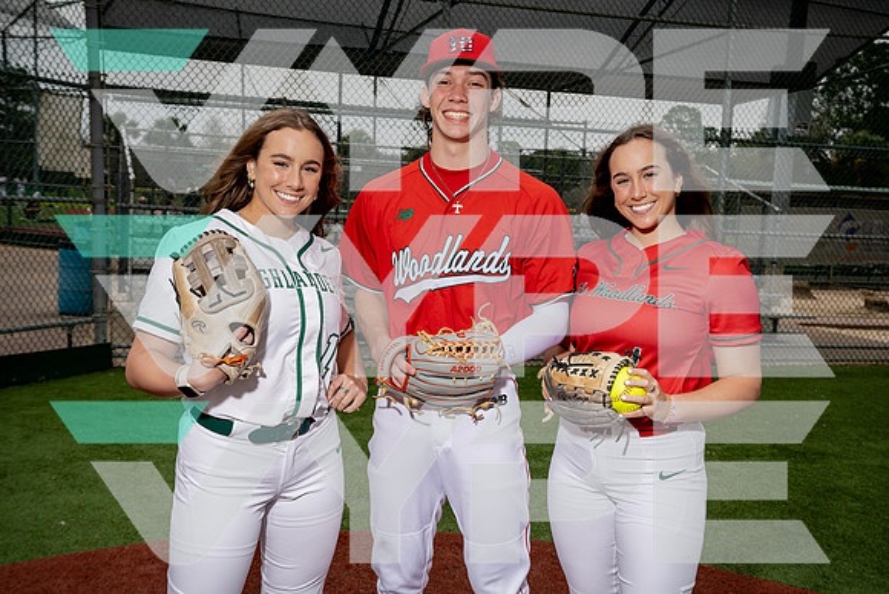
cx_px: 444
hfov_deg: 46.4
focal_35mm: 42
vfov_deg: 31.9
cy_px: 297
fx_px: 1037
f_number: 8
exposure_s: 1/250
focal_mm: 42
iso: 100
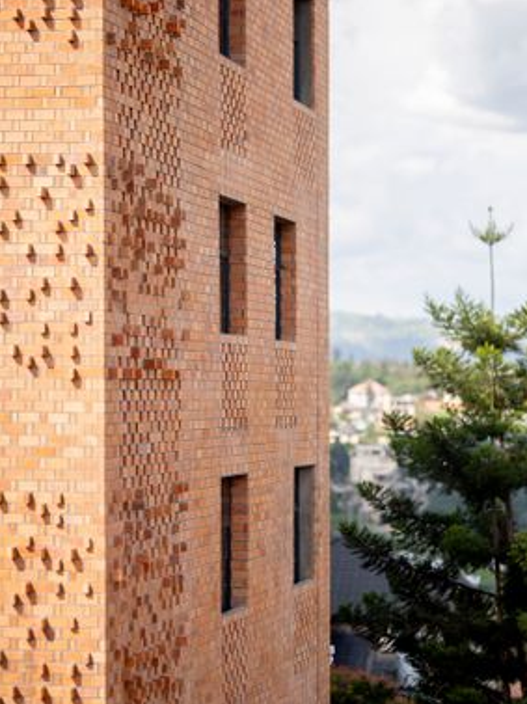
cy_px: 337
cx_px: 264
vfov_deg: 17.1
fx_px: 2337
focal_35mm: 115
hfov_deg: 12.9
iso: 64
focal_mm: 105
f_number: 1.4
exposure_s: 1/5000
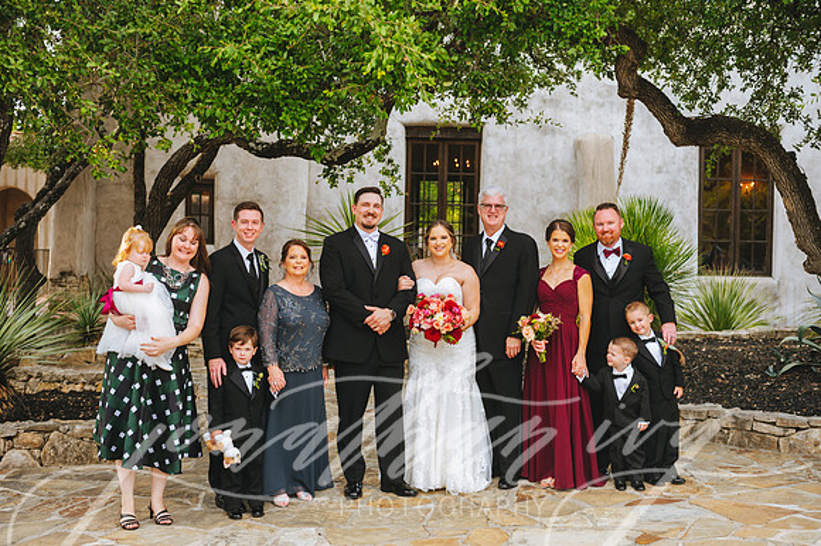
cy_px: 273
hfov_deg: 39.6
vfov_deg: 27.0
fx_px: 1140
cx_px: 410
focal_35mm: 50
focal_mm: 50
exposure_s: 1/160
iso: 125
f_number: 3.5
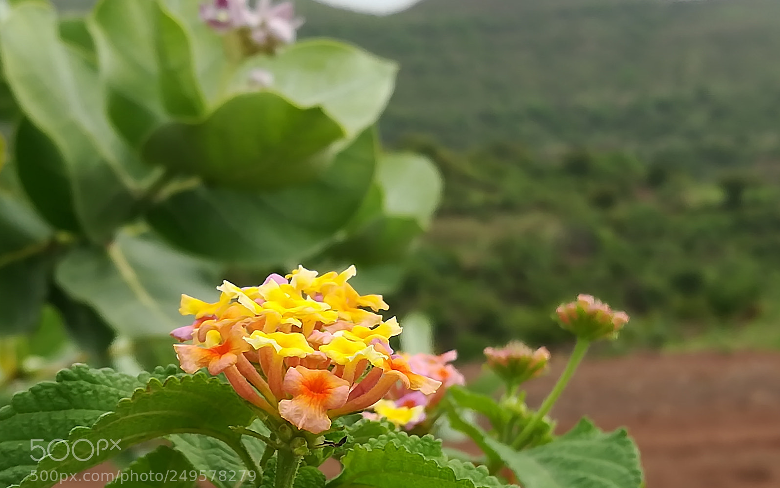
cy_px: 220
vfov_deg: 16.3
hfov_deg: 25.8
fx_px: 1701
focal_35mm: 80
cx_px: 392
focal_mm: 3.83
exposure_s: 1/397
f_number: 2.2
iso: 50
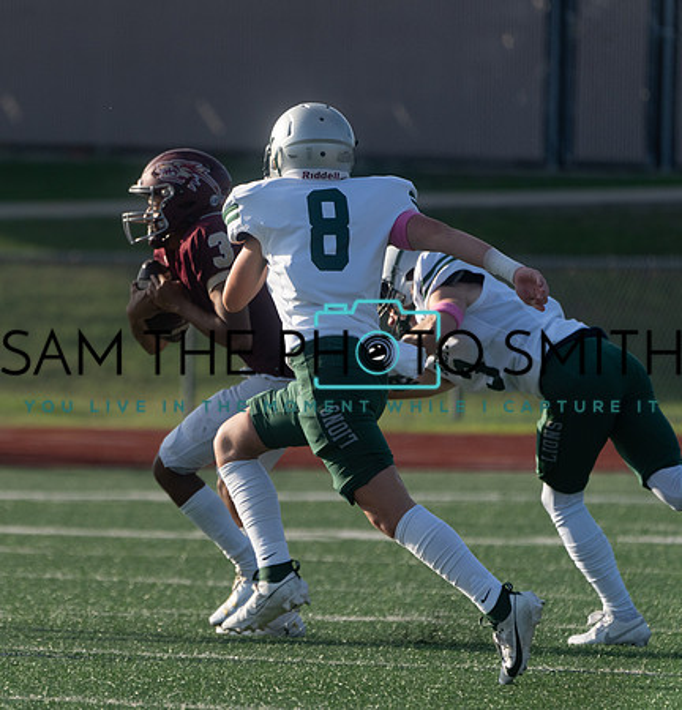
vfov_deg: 2.4
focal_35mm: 731
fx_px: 16645
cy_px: 353
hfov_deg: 2.3
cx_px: 147
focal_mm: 560
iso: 800
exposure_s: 1/1250
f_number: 8
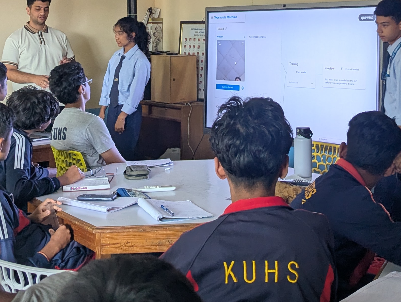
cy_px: 41
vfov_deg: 23.2
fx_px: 719
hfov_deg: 31.0
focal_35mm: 62
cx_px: 248
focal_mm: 6.81
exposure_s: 1/49.7
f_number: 1.85
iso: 127
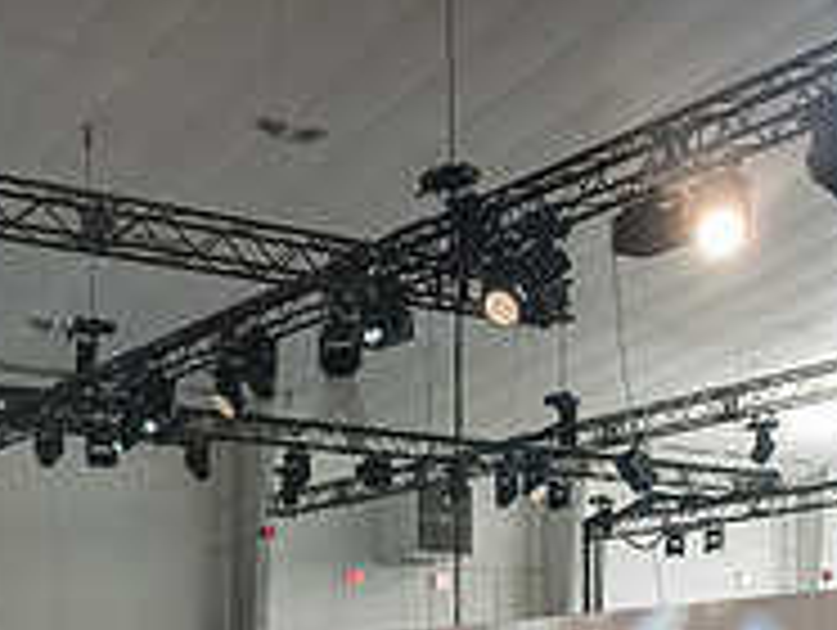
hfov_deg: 26.6
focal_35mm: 73
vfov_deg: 18.9
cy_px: 785
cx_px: 338
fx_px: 1767
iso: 8000
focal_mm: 24
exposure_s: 1/200
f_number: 5.6
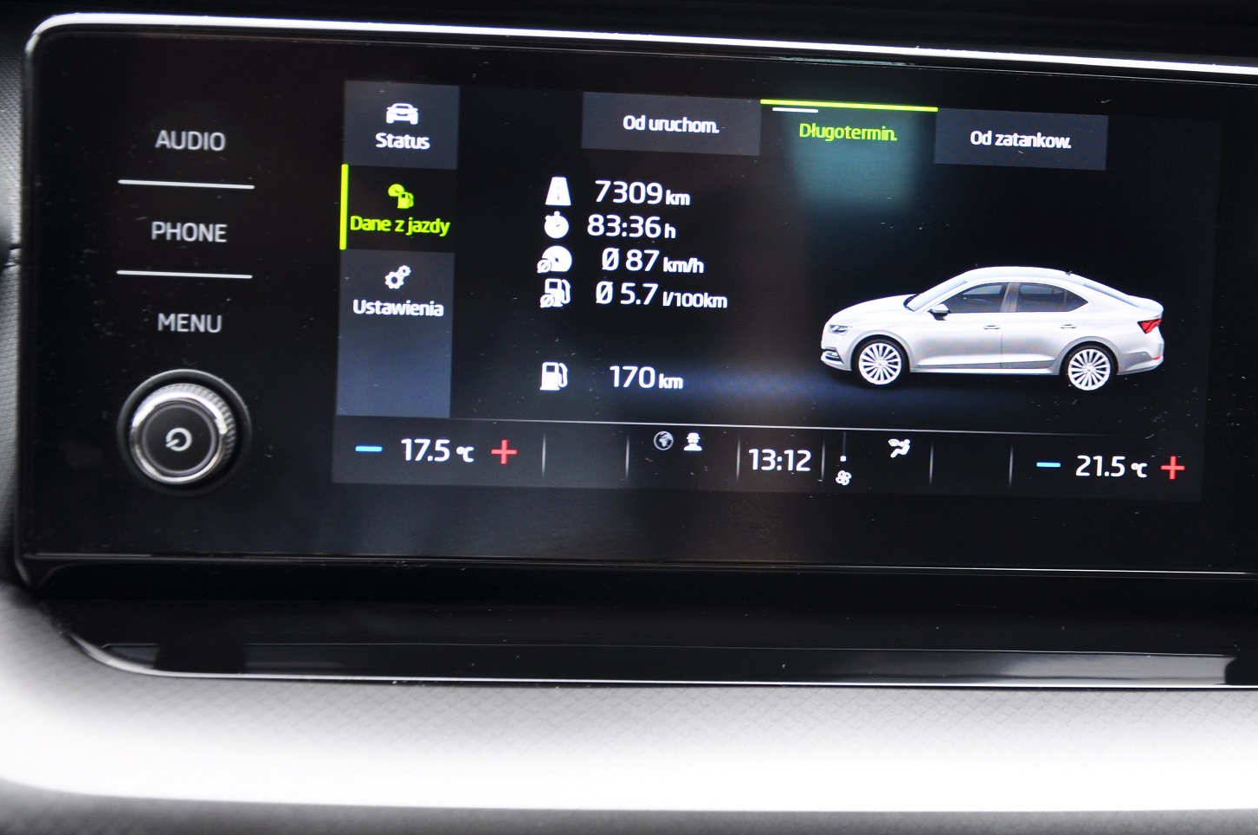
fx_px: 2395
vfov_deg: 19.7
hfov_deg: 29.3
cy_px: 339
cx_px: 775
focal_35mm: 69
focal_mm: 35
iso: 250
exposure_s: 1/50
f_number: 4.5
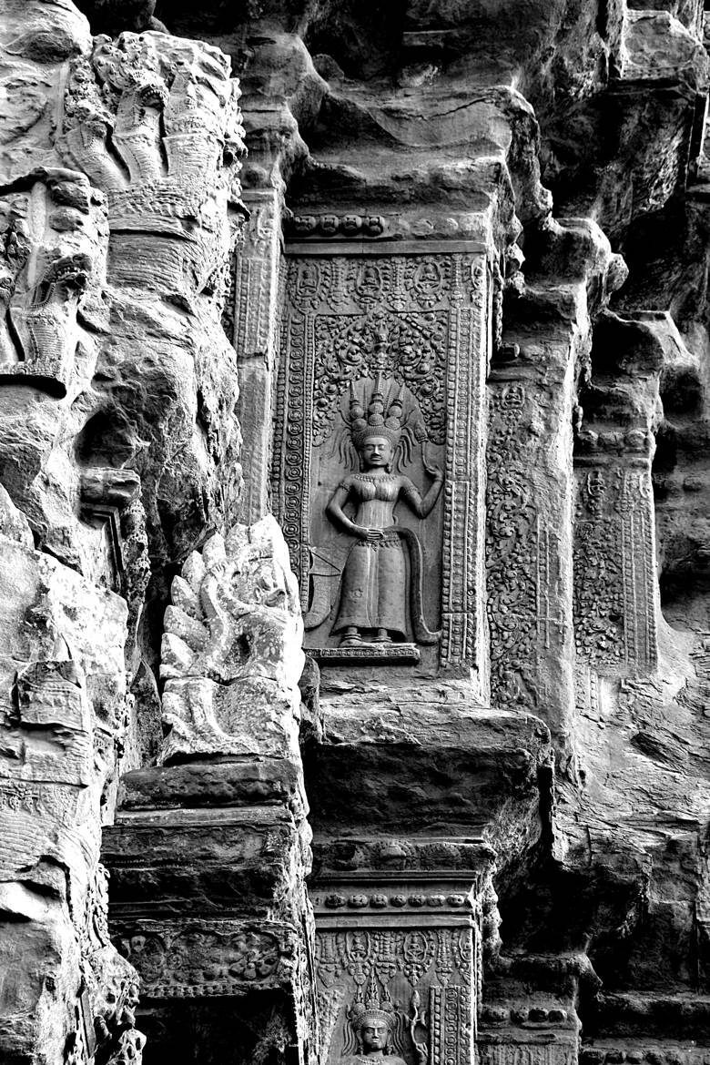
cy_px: 532
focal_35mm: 129
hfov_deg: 10.6
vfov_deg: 15.9
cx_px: 355
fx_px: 3816
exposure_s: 1/160
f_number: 6.3
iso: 100
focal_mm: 86
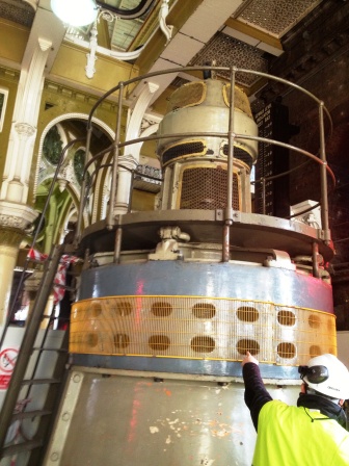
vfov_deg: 52.6
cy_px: 233
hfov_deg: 40.7
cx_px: 174
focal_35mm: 35
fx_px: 470
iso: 160
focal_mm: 4.28
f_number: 2.4
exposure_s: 1/20
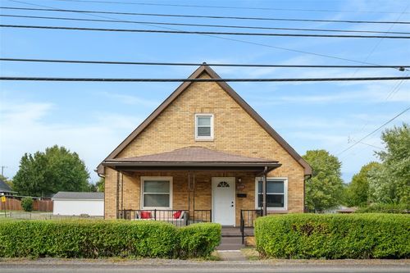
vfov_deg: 43.6
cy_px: 136
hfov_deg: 61.9
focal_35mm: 30
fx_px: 342
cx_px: 205
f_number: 8
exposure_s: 1/160
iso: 400
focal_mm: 30
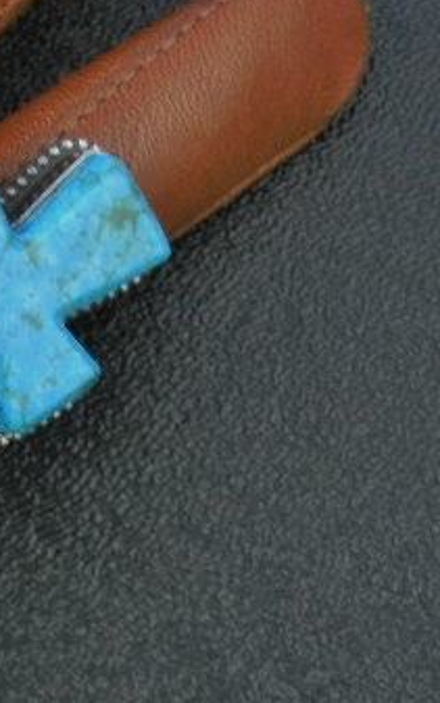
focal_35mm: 155
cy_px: 388
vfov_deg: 13.5
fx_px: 2970
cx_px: -94
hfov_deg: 8.4
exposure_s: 1/3.4
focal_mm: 13.9
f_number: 4.3
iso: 200
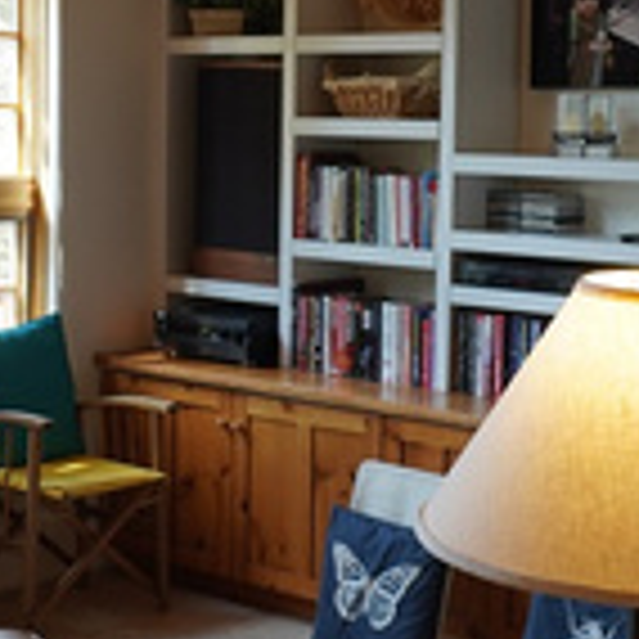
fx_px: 1921
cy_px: 263
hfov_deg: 18.8
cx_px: 225
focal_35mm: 92
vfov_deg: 18.9
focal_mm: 16
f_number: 4
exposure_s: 1/60
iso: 200
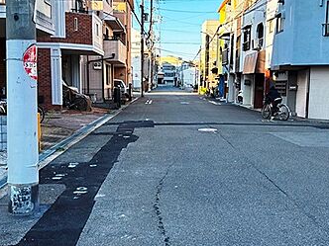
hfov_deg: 40.4
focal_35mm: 47
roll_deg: -0.5
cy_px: 137
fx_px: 447
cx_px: 178
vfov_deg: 30.9
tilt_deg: -6.0
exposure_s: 1/512
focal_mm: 5.96
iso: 50
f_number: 1.6
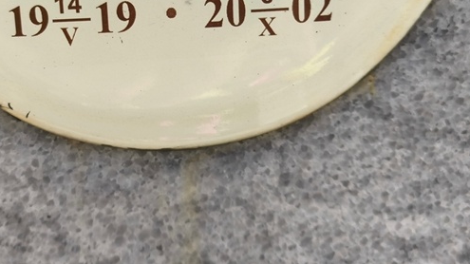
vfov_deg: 13.7
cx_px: 180
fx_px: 1096
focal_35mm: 88
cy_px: 51
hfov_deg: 24.1
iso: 50
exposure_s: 1/221
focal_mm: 4.71
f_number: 1.7
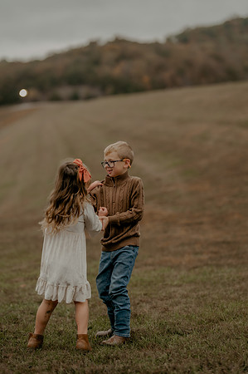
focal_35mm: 85
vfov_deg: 23.9
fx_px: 880
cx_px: 124
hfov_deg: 16.0
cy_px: 187
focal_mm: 85
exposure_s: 1/250
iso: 400
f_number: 1.8
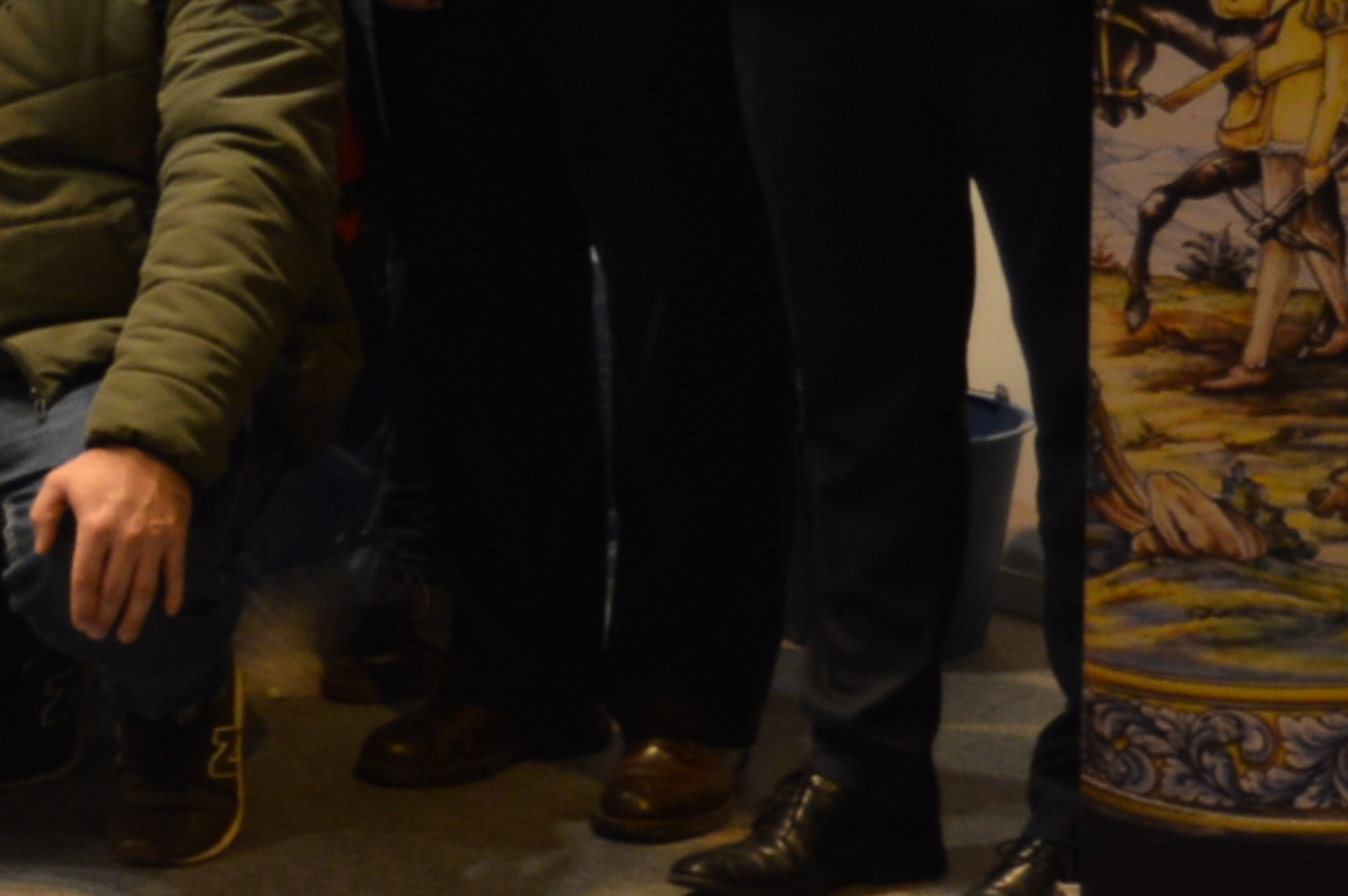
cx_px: -937
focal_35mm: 128
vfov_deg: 10.7
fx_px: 4789
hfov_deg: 14.4
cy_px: 218
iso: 400
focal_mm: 18
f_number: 4
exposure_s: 1/60
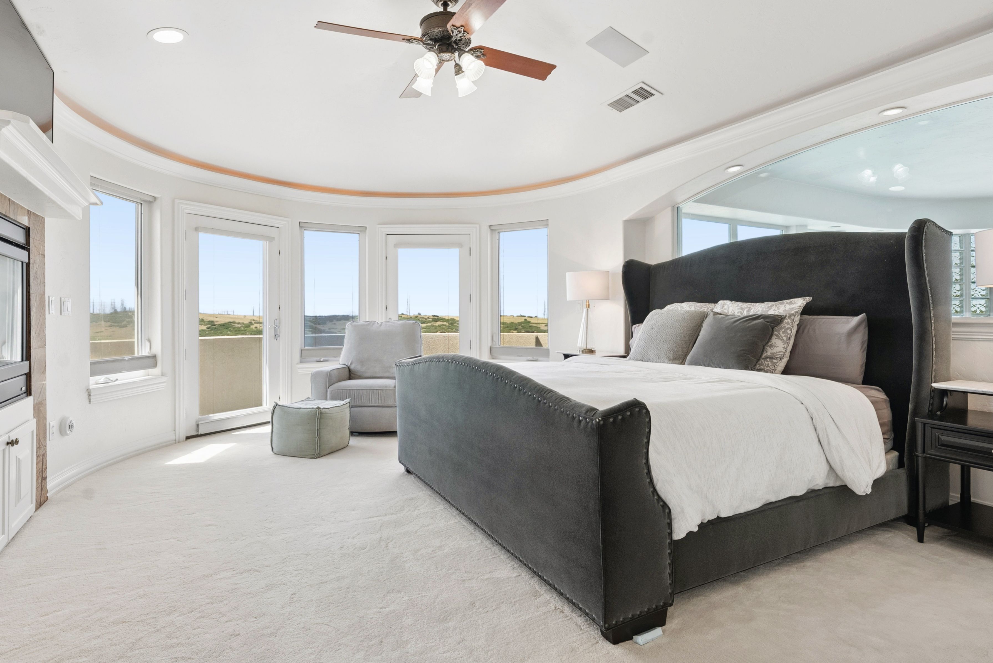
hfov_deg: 86.9
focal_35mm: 19
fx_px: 524
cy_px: 315
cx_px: 482
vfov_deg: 64.6
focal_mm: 16
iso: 800
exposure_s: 1/125
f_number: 9
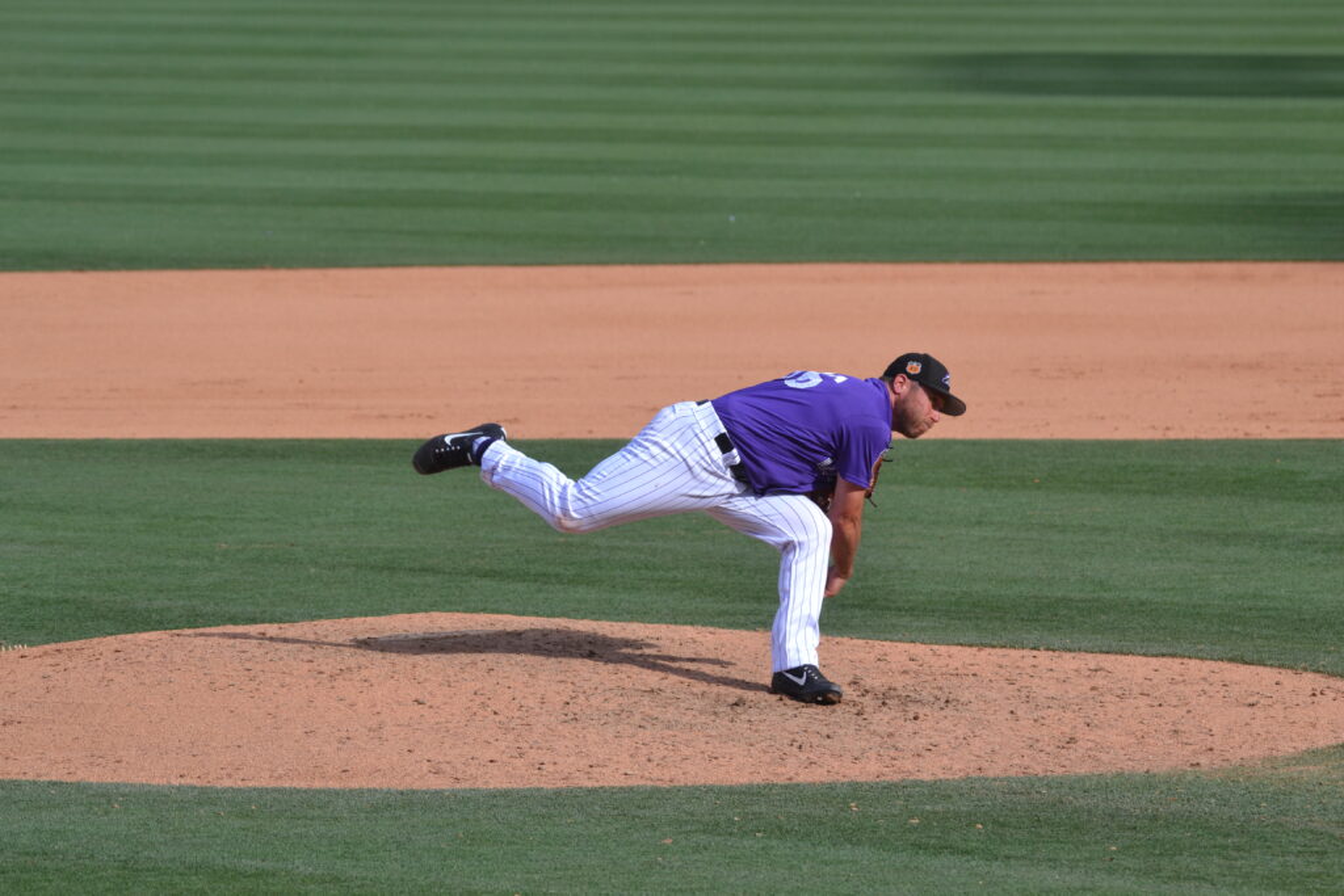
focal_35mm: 330
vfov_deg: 4.2
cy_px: 448
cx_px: 672
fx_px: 12321
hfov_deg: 6.2
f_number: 5.6
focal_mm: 220
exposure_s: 1/1250
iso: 400
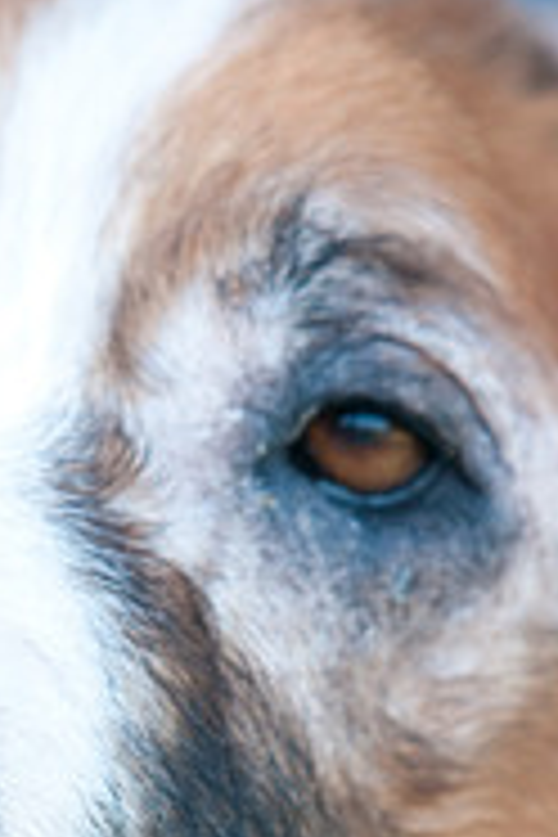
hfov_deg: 2.3
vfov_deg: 3.5
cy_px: 814
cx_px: 155
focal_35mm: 597
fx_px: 13884
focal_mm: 165
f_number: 4.5
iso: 200
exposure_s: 1/80
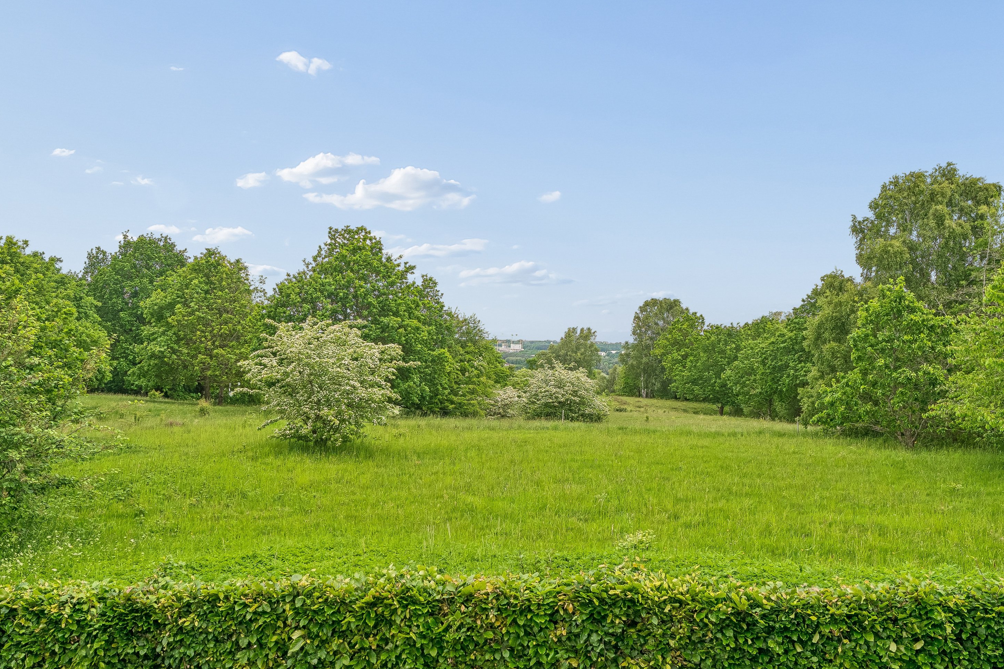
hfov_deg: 57.2
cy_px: 333
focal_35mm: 33
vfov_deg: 40.0
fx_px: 920
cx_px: 493
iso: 800
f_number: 7.1
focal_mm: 21.5
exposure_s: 1/640
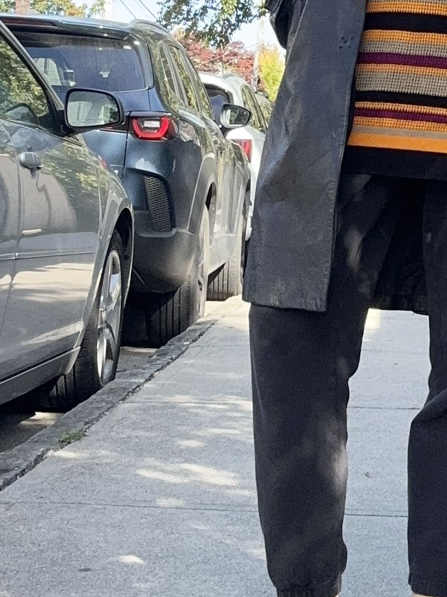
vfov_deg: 26.9
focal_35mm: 71
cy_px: 115
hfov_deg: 20.2
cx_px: 426
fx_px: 1222
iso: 25
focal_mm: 2.69
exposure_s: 1/244
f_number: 1.9
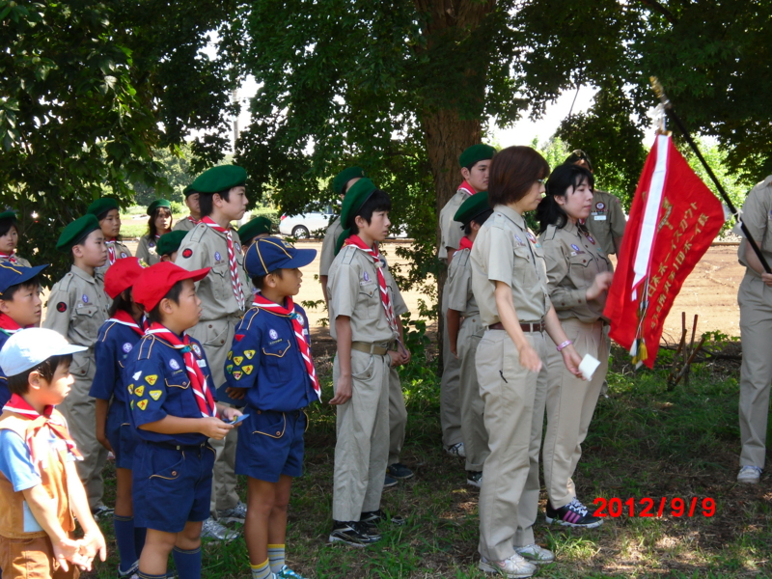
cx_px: 386
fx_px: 1204
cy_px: 290
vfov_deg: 27.0
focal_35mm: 54
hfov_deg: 35.5
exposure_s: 1/60
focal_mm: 9.8
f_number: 4.8
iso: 100
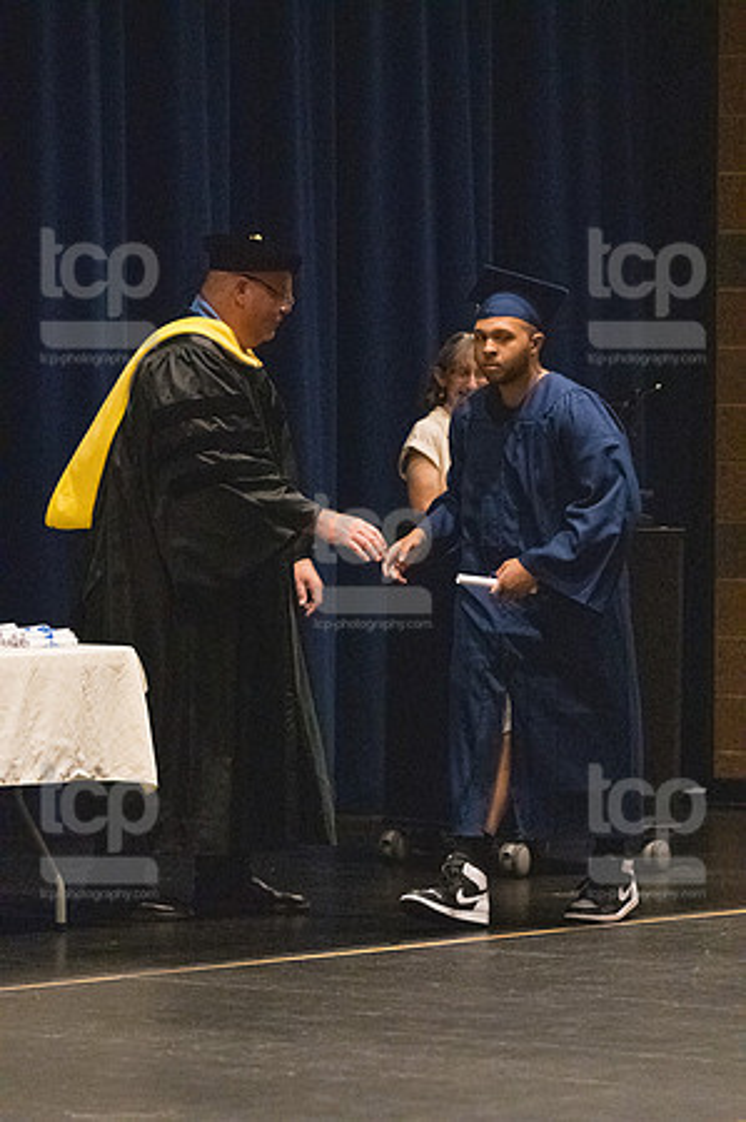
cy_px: 561
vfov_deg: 10.2
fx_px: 6293
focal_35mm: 202
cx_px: 373
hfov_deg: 6.8
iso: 10000
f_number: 3.2
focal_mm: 135
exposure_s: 1/400
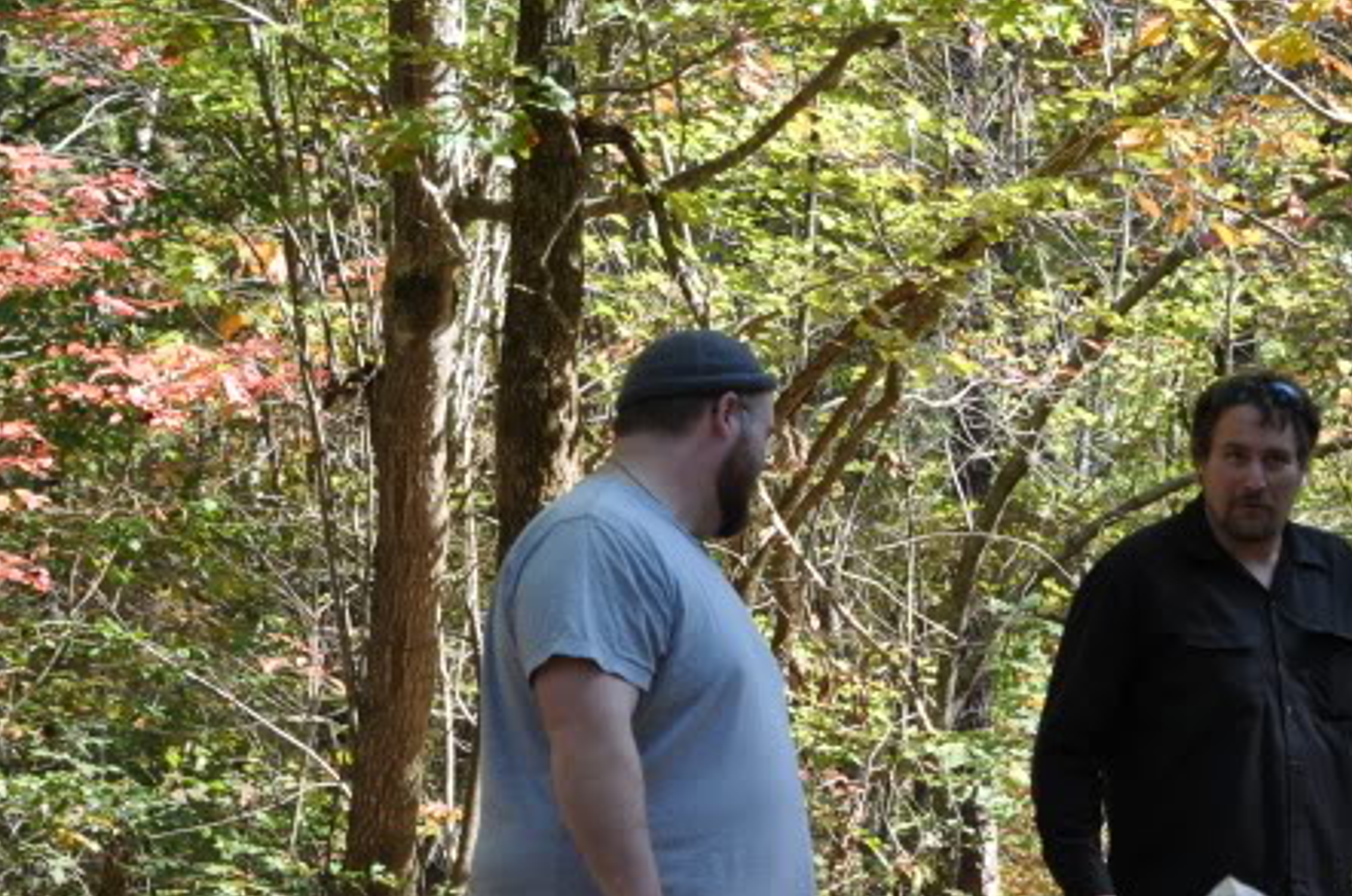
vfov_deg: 12.0
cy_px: 589
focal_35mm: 114
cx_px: 1161
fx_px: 4274
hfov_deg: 17.8
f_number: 5.6
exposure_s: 1/125
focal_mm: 42
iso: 200
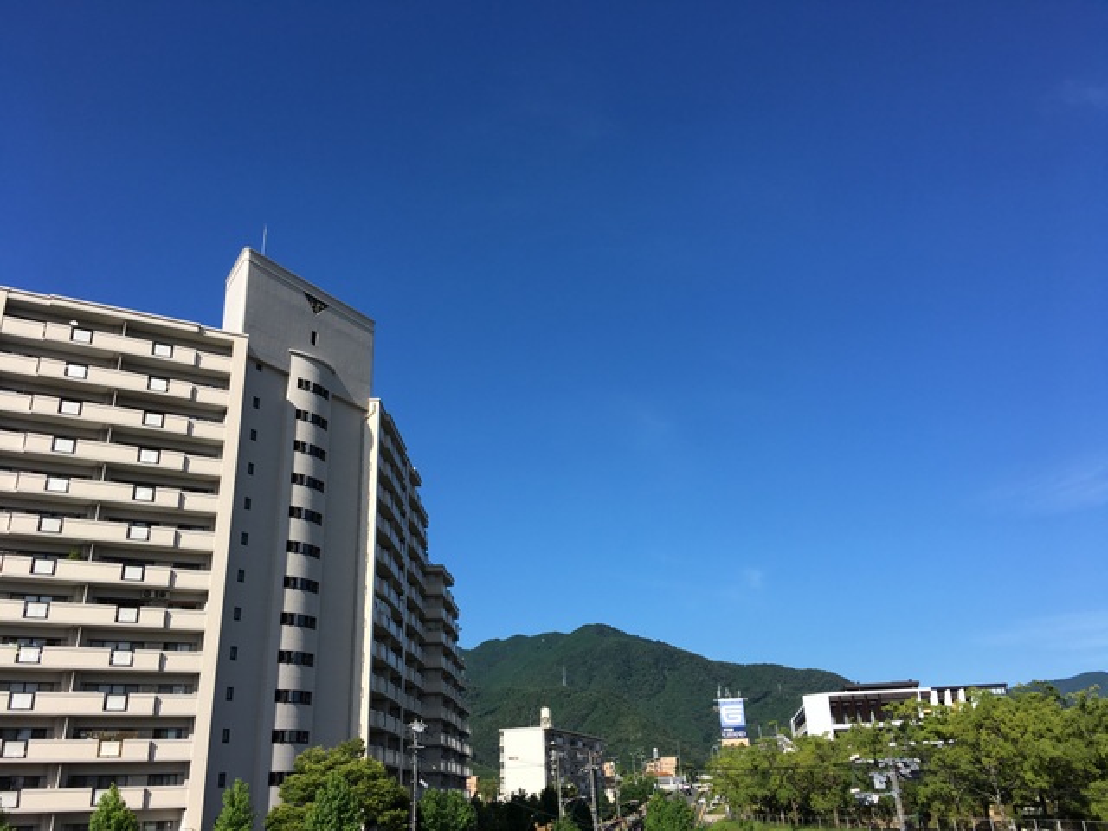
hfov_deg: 61.7
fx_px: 928
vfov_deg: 48.2
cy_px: 416
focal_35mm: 29
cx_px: 554
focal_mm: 4.15
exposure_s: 1/1603
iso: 25
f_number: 2.2
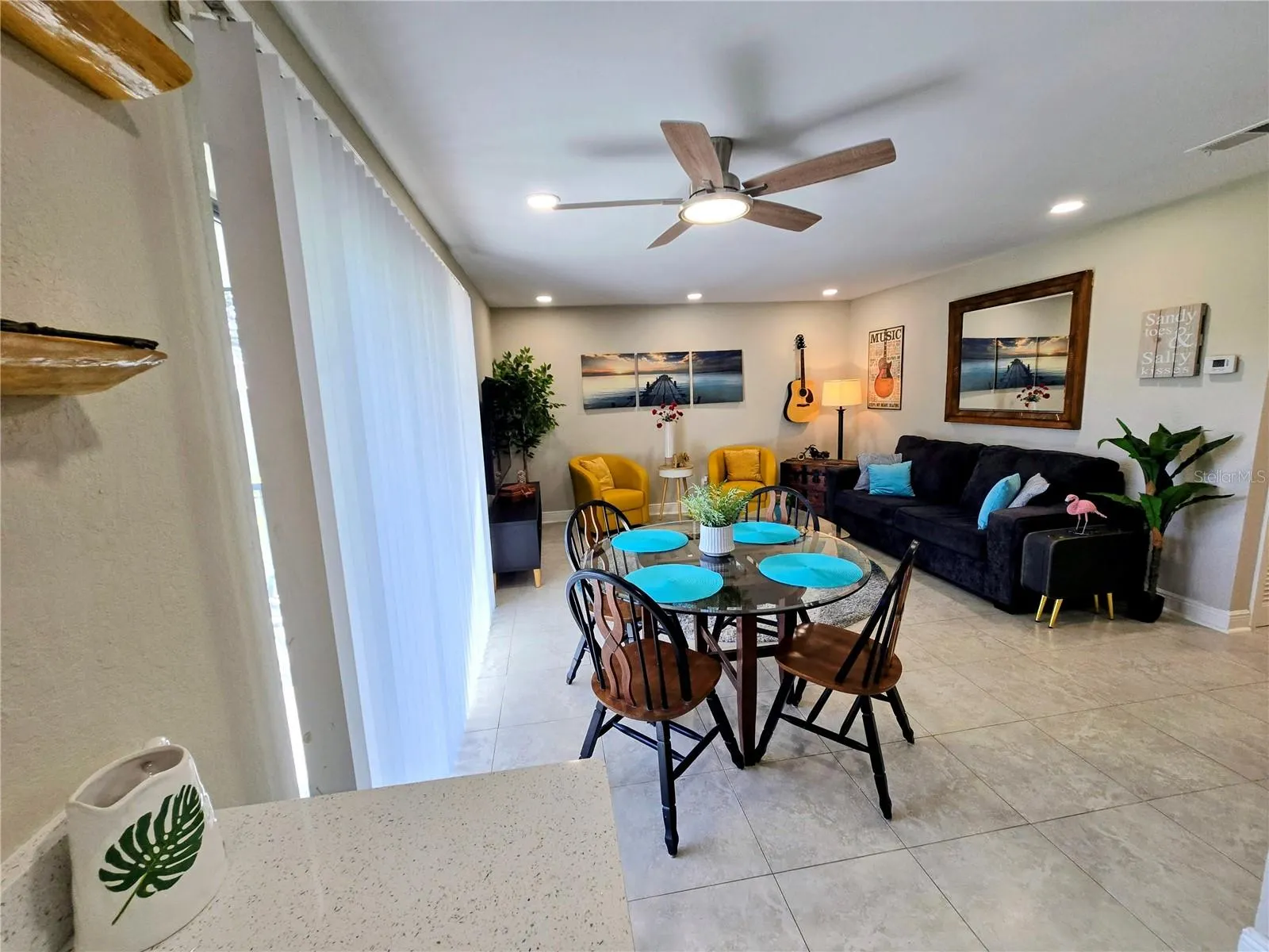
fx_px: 477
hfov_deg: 106.2
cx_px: 634
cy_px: 476
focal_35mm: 13
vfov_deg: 89.9
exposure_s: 1/120
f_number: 2.2
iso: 80
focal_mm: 2.2
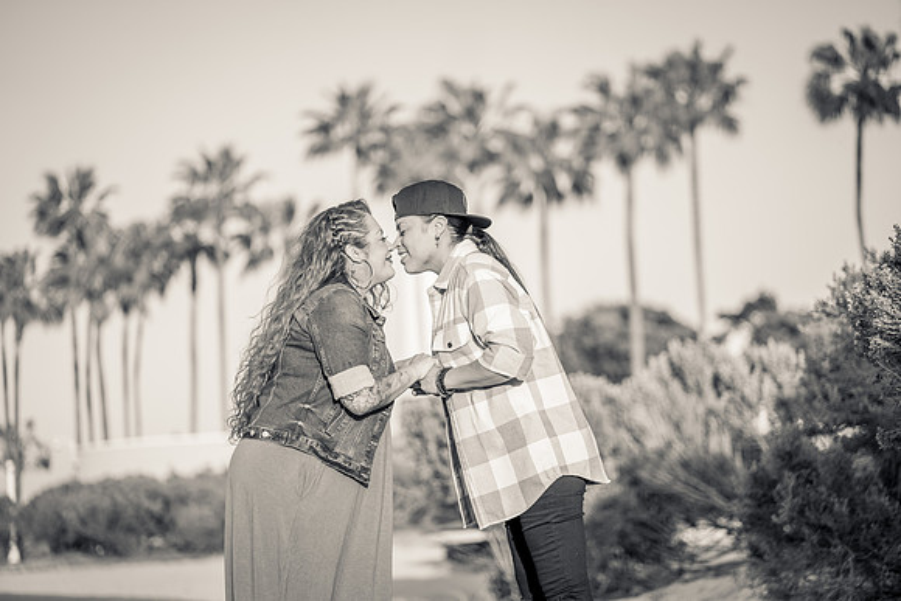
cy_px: 300
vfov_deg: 16.1
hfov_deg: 23.9
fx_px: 2128
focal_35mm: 85
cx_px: 450
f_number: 1.8
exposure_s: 1/1250
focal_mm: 85
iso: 100
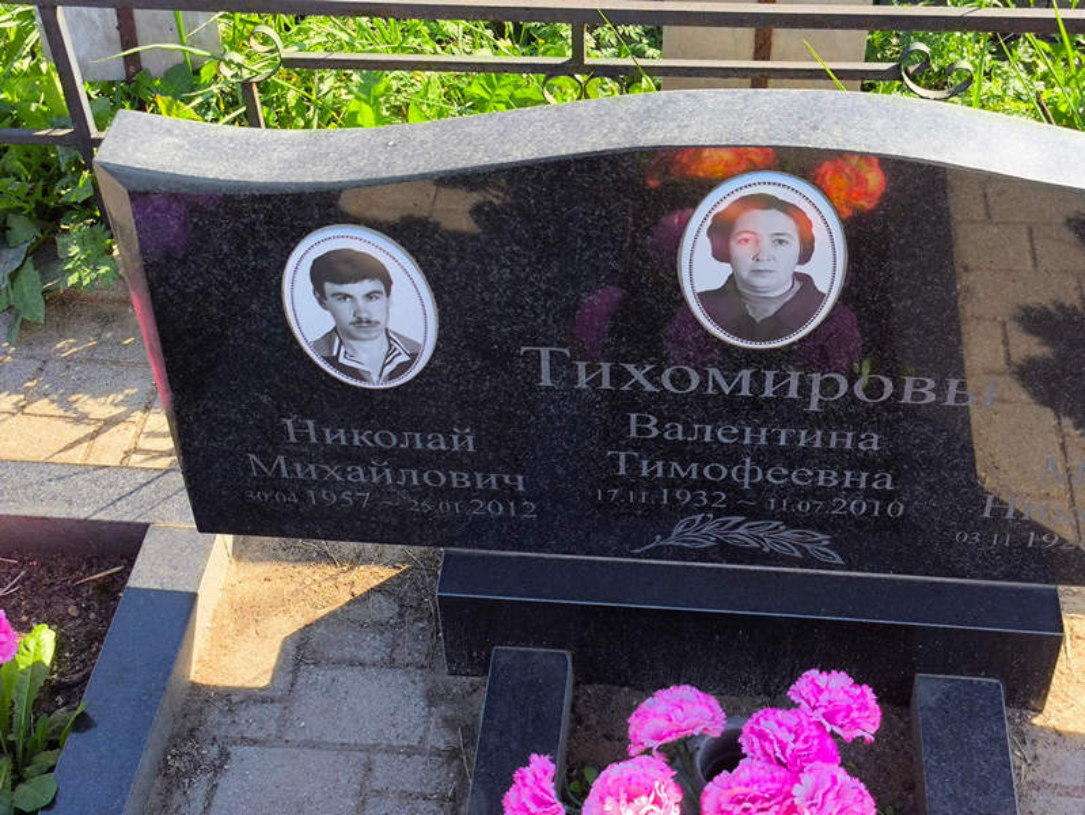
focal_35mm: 50
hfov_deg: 38.2
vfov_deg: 29.1
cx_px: 542
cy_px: 408
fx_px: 1568
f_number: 1.7
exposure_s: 1/391
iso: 50
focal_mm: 4.71
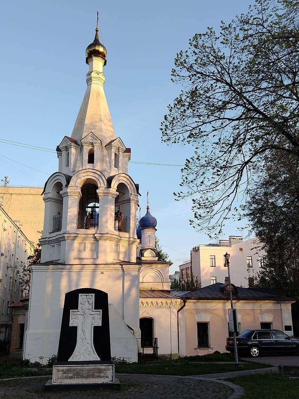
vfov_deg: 49.0
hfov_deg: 37.7
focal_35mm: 38
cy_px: 204
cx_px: 156
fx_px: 438
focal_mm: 5.25
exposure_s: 1/167
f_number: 1.75
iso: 100
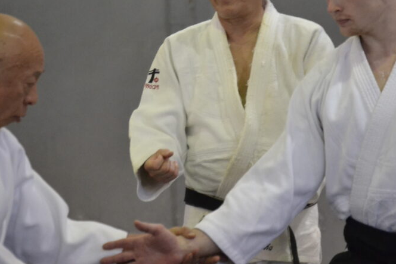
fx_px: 4453
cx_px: 199
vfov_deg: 3.4
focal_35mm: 405
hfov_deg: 5.1
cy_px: 102
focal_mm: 175
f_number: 5.3
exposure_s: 1/250
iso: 3200
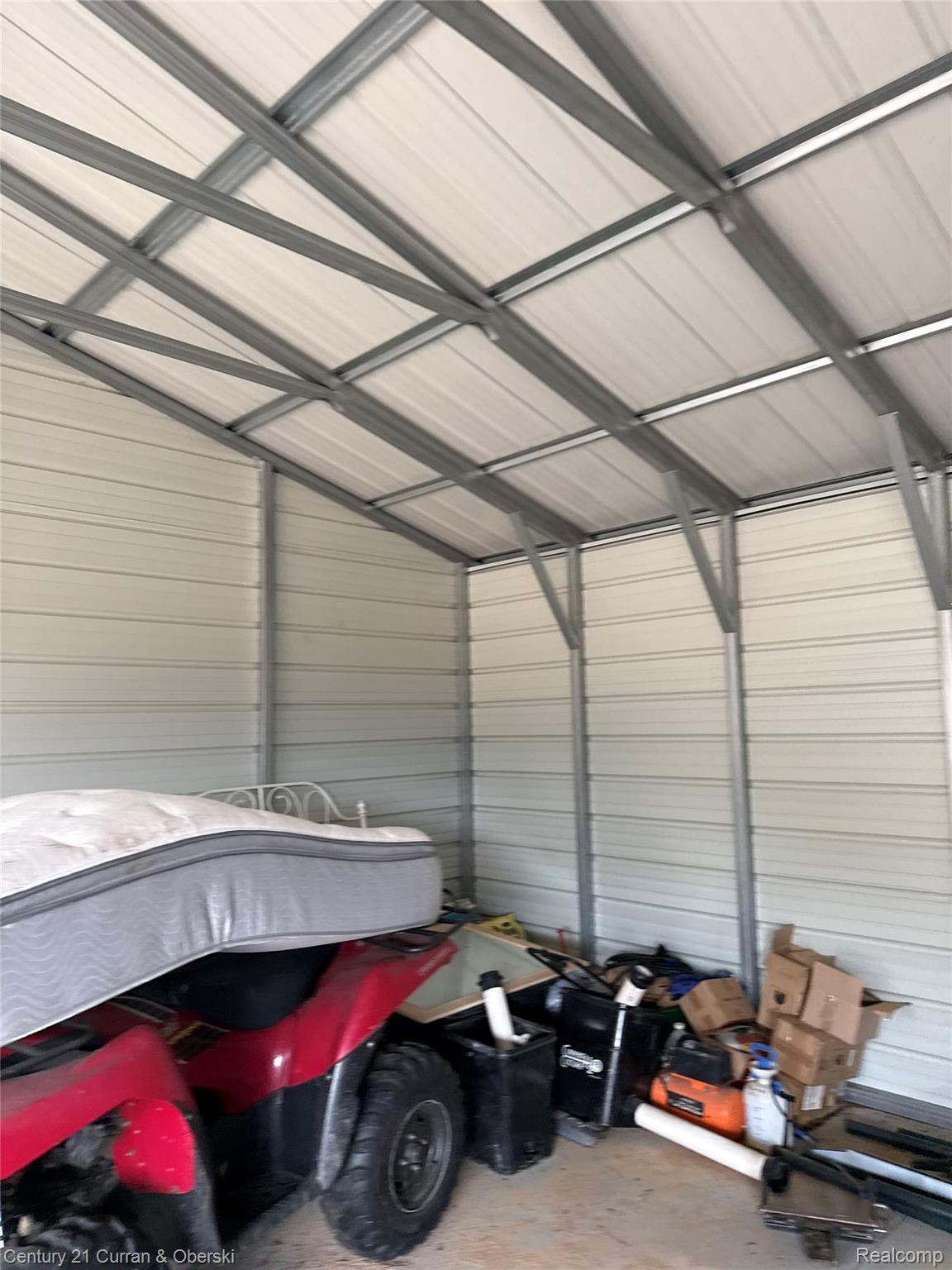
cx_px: 476
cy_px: 635
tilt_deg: +4.4
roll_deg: +3.2
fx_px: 880
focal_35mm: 24
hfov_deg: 56.8
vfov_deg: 71.6
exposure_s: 1/118
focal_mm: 6.76
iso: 200
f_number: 1.78
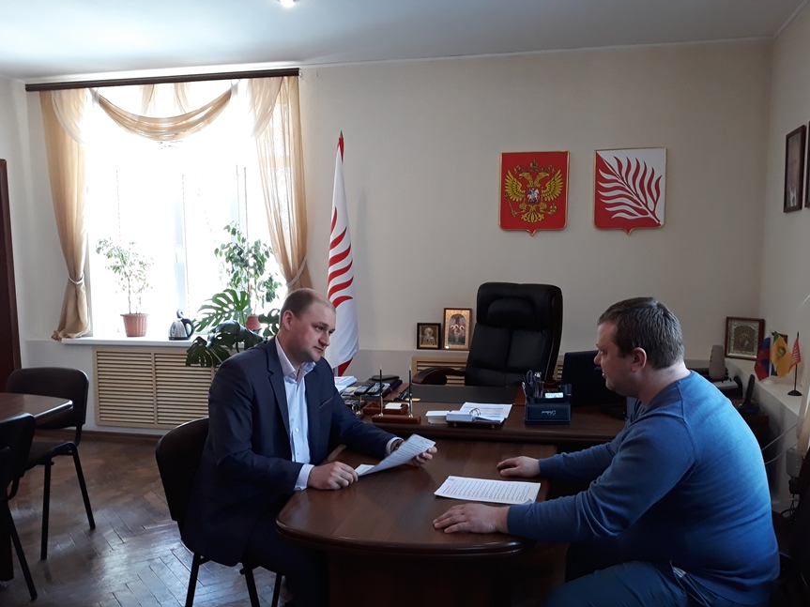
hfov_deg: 58.4
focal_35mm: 31
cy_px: 341
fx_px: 725
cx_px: 405
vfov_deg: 45.3
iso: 100
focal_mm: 3.71
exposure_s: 1/50
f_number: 1.7
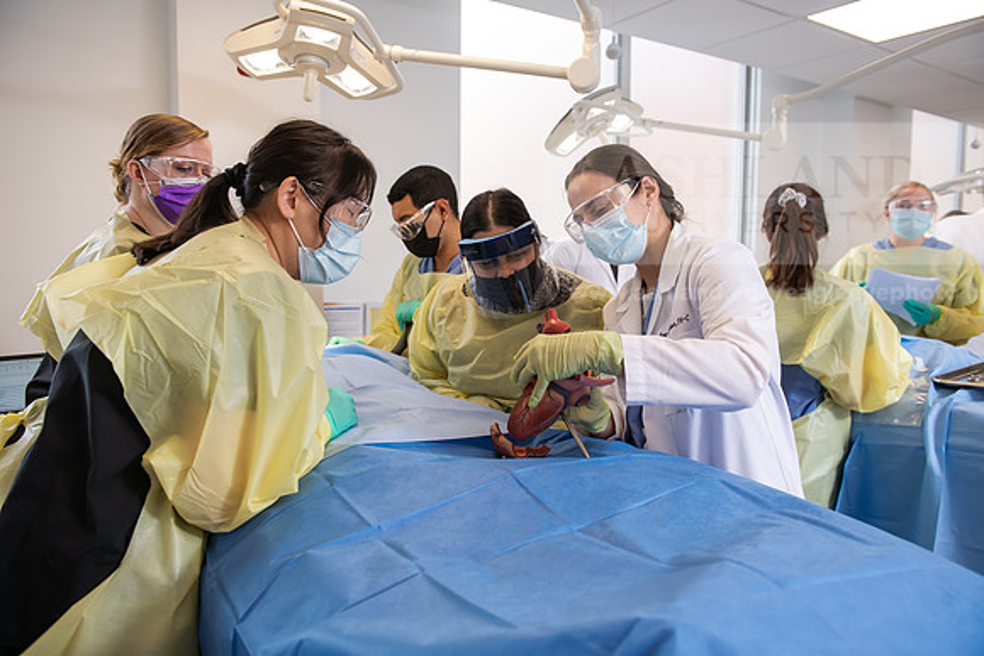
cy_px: 328
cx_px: 492
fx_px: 711
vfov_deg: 49.6
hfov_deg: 69.4
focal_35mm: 26
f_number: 4
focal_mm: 26
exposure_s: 1/200
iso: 500
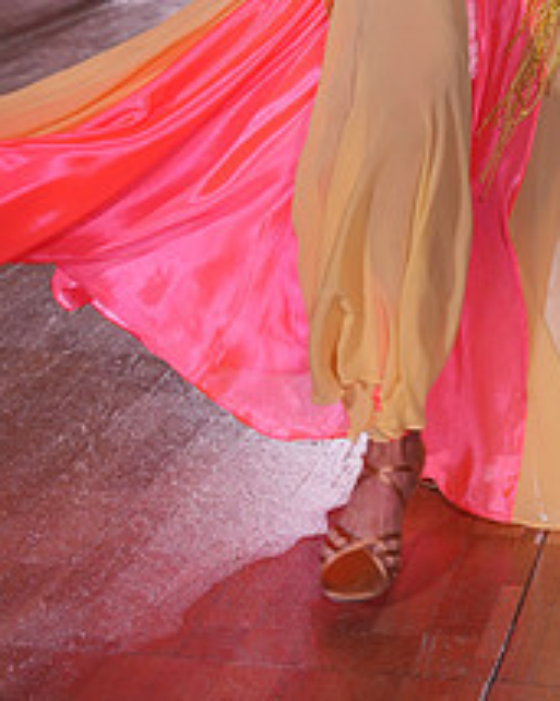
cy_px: -151
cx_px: 421
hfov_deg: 14.3
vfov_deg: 17.1
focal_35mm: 107
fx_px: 2218
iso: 1000
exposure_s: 1/500
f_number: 4
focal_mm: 42
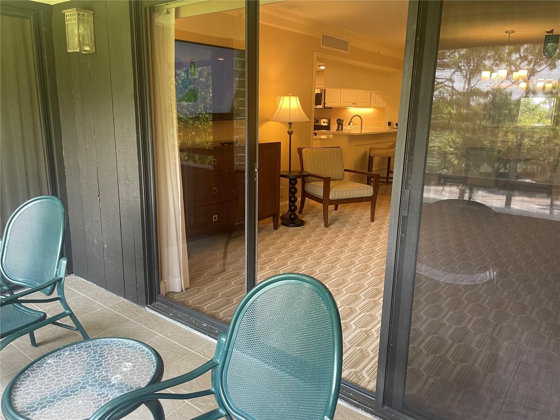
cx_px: 280
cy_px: 210
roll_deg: +0.1
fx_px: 421
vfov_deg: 53.1
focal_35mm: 26
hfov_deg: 67.3
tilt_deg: -13.6
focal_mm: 4.2
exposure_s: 1/89
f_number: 1.6
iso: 125
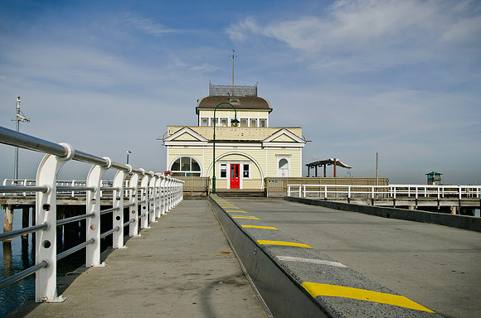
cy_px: 159
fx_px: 480
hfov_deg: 53.2
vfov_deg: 36.7
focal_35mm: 36
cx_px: 240
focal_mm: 24
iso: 100
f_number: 7.1
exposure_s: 1/400
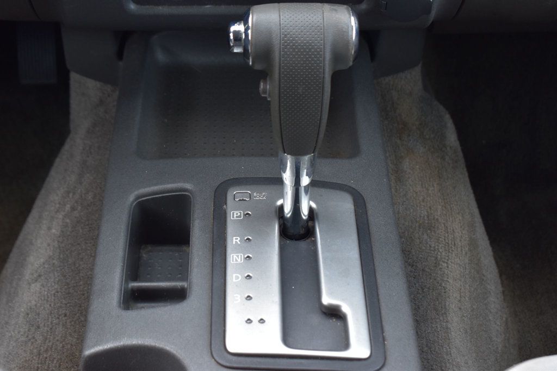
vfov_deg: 20.1
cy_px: 186
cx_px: 278
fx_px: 1044
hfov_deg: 29.9
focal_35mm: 68
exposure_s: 1/25
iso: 400
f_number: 7.1
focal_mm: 45
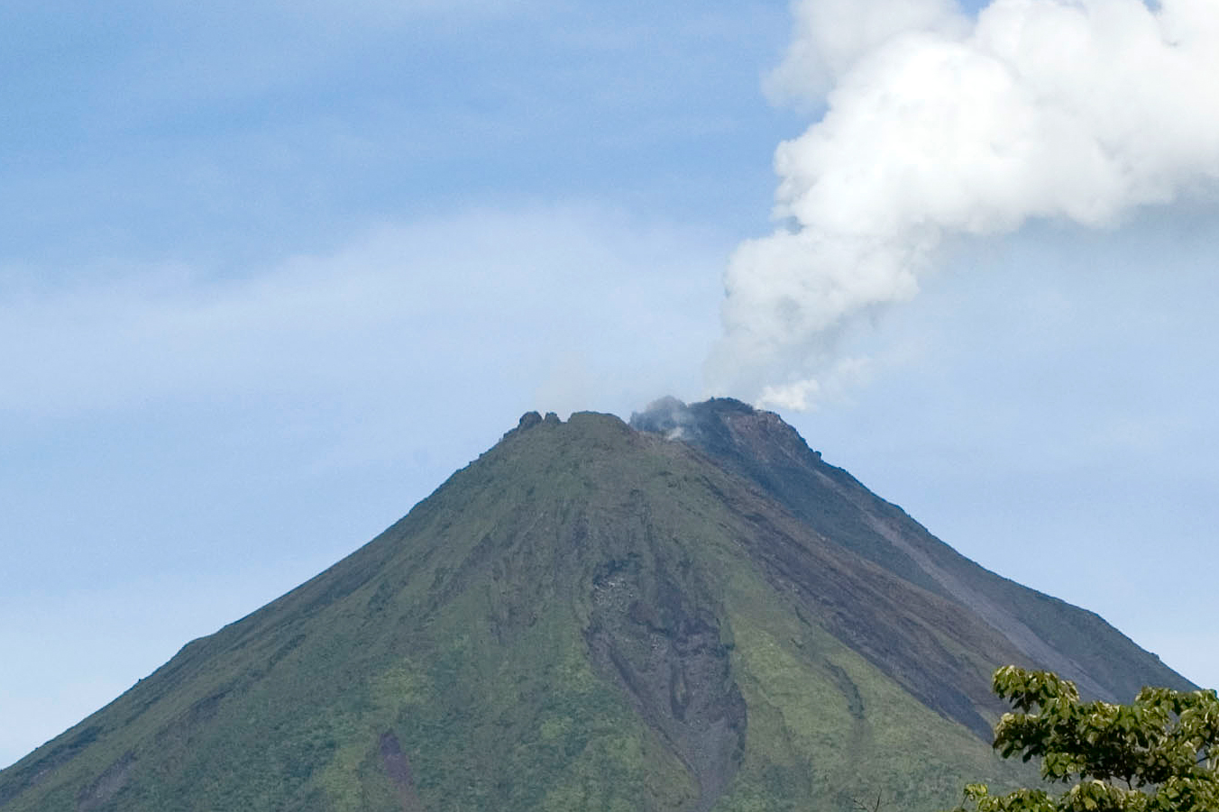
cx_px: 684
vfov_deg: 6.8
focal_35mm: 201
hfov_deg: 10.2
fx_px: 6805
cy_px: 469
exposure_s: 1/200
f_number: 20
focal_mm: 62
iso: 200
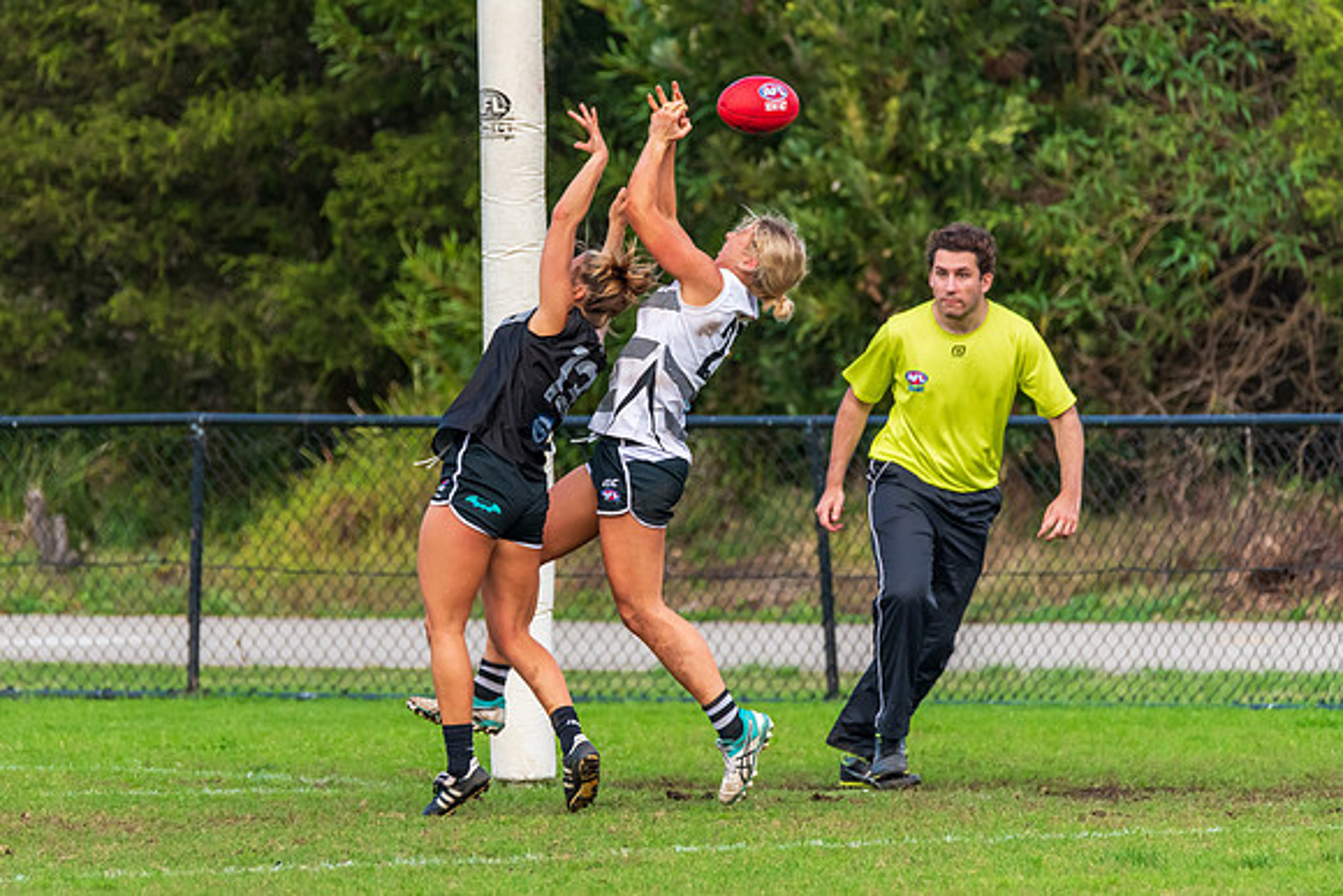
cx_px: 520
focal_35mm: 691
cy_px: 419
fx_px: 25785
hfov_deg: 3.0
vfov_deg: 2.0
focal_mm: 550
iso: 1100
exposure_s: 1/1250
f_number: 6.3
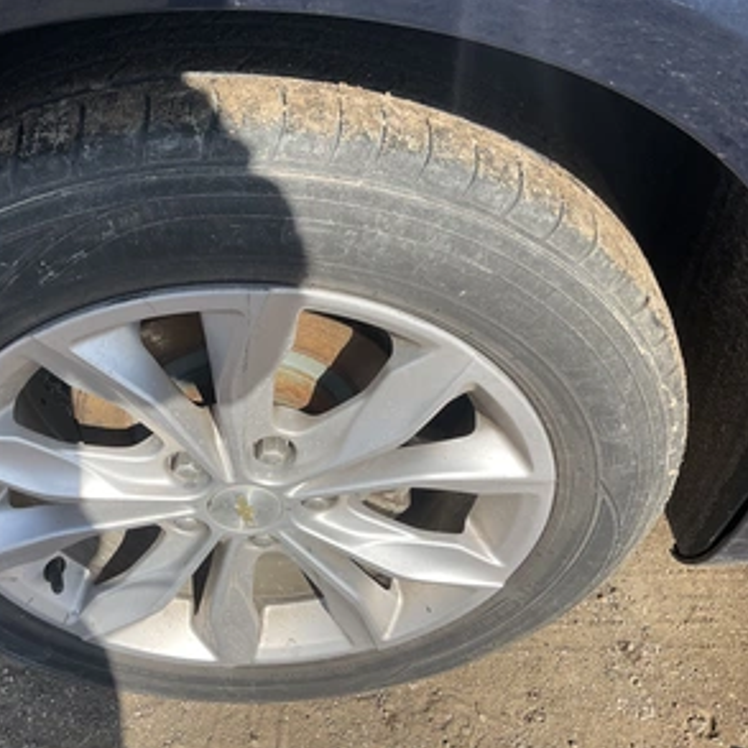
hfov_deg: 46.7
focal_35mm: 35
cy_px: 373
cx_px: 268
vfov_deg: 47.2
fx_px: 856
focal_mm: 3
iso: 25
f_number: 1.8
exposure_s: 1/1168
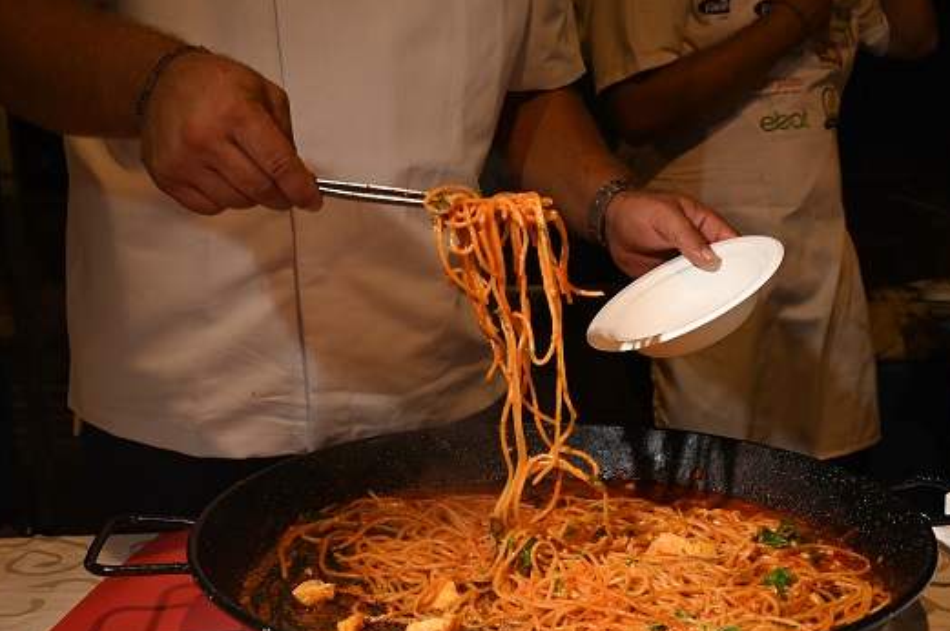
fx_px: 1151
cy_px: 378
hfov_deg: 44.6
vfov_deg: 30.6
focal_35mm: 44
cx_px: 563
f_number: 7.1
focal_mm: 32.5
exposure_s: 1/160
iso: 1000
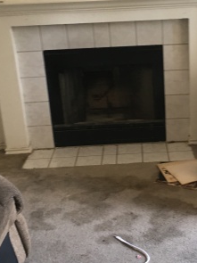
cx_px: 151
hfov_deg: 23.0
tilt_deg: -16.1
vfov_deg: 30.7
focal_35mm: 63
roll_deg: +0.3
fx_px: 478
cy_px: 125
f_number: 2.2
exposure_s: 1/30
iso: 80
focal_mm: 4.15
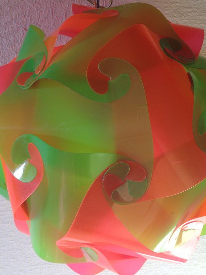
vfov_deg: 39.7
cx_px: 123
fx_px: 381
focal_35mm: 48
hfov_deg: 30.2
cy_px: 140
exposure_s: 1/100
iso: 64
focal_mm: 4.28
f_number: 2.4
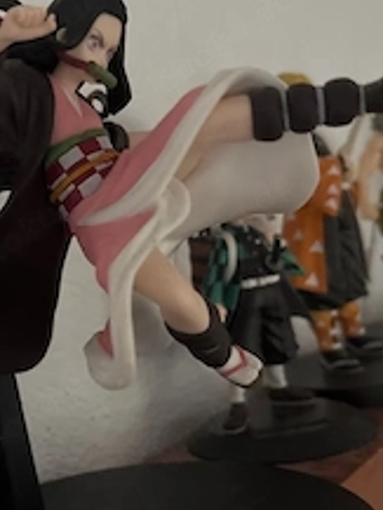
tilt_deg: +2.3
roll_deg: +10.7
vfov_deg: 39.6
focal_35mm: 48
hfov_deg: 29.4
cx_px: 61
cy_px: 247
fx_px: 707
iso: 800
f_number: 1.6
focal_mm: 5.96
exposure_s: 1/30
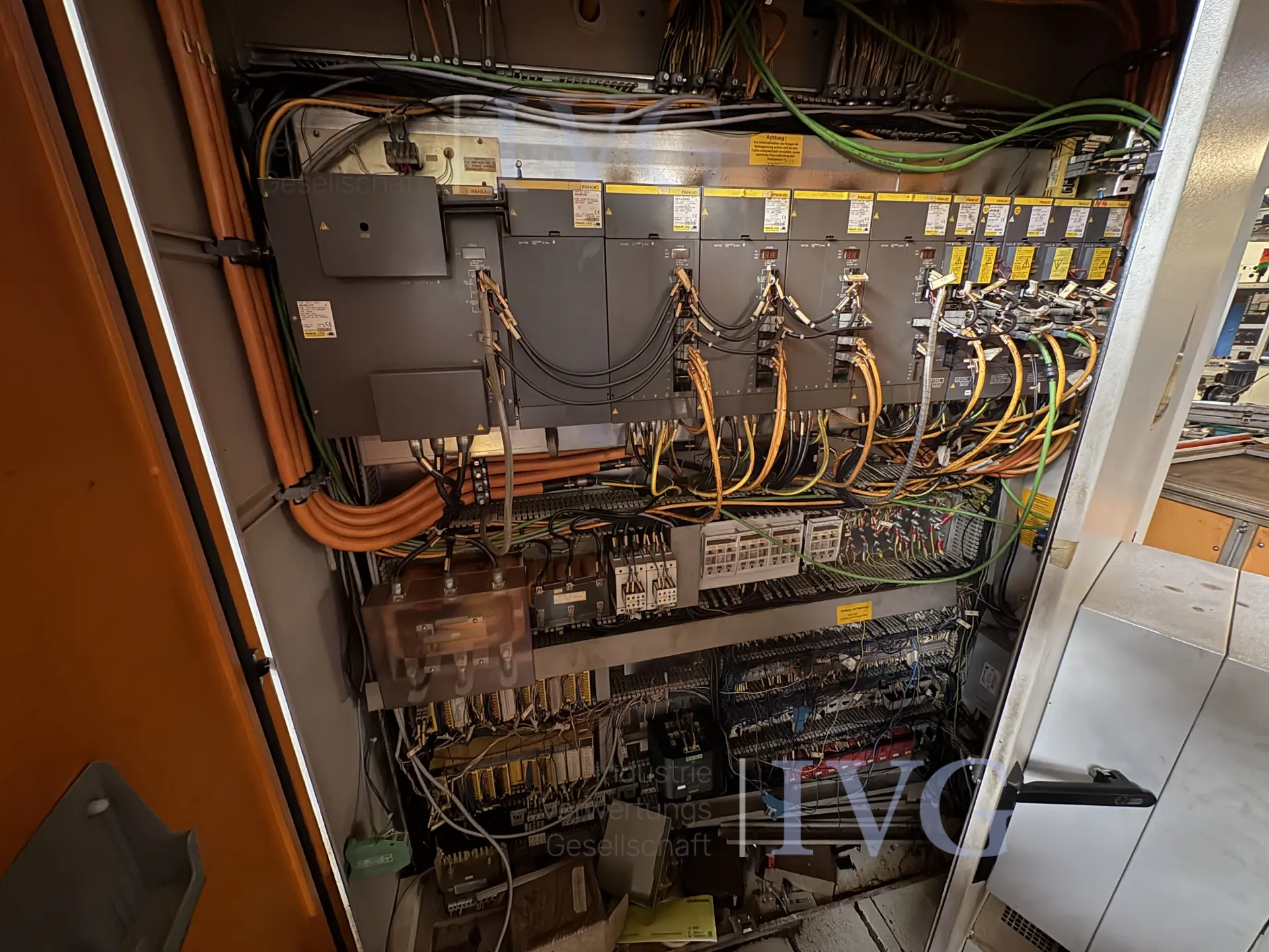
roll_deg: +1.8
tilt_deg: -18.9
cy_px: 476
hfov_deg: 102.1
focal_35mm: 14
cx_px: 634
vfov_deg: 85.7
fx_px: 513
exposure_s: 1/20
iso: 800
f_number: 2.2
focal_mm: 2.22
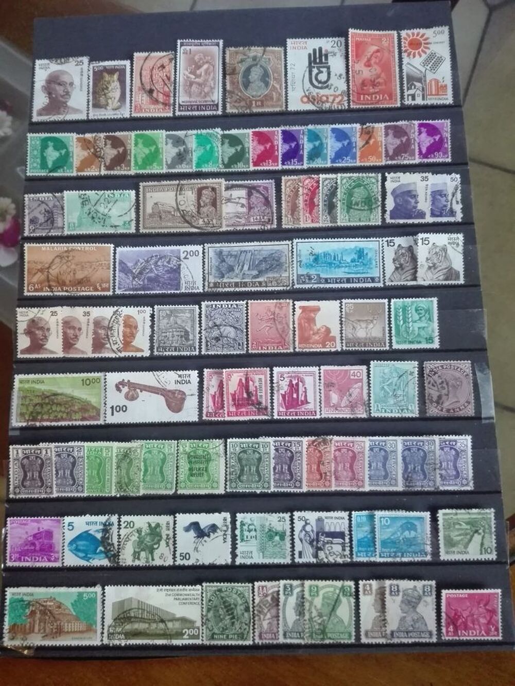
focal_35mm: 27
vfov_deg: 65.3
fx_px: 536
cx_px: 258
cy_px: 343
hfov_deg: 51.4
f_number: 2
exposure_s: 1/25
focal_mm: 3.79
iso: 1140
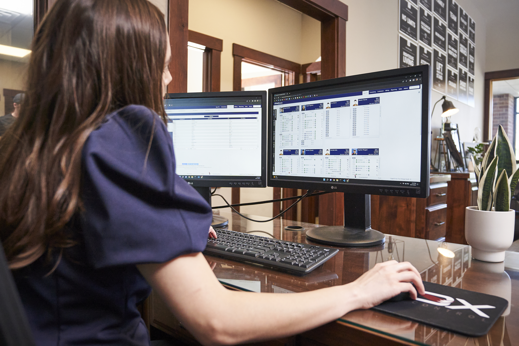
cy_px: 173
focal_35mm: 25
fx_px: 360
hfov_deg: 71.5
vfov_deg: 51.3
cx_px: 260
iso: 250
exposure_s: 1/500
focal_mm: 17
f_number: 2.8
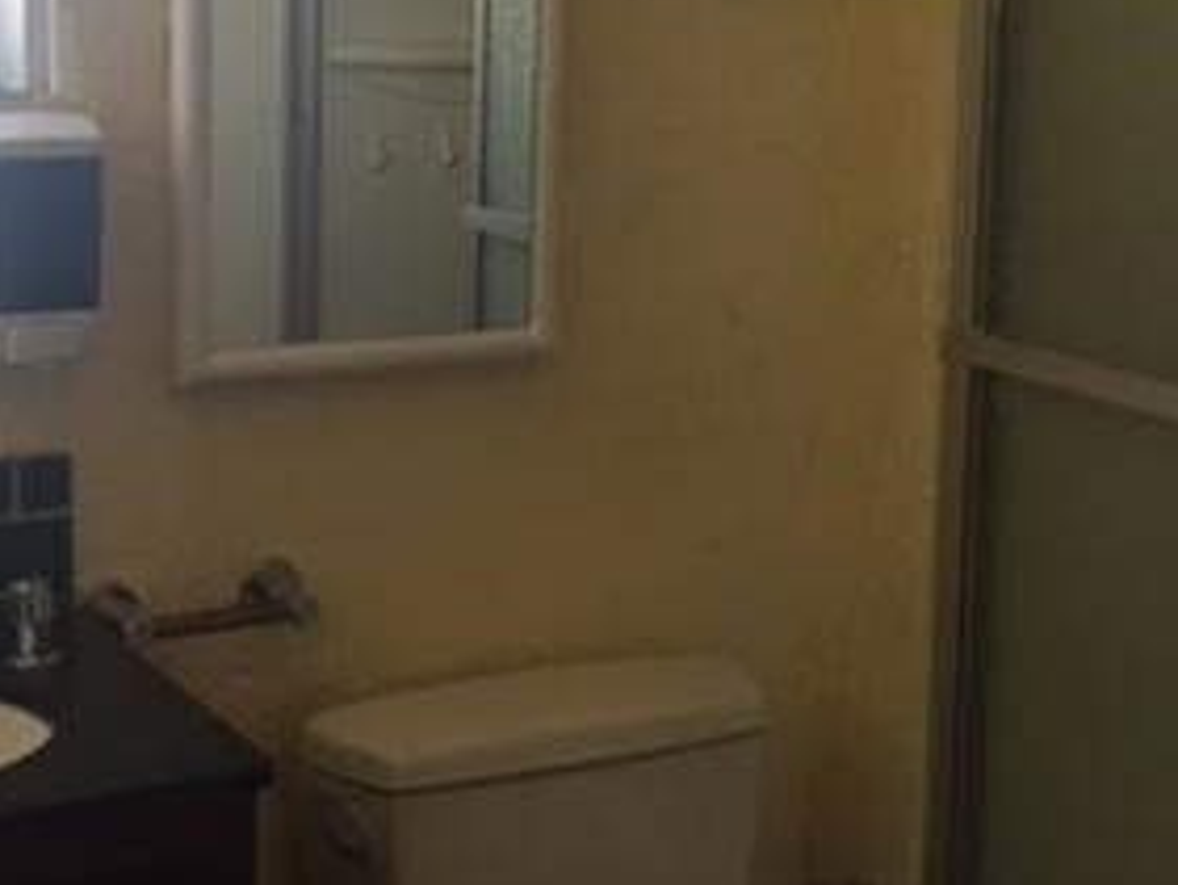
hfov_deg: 29.4
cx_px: 520
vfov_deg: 22.2
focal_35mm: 66
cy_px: 302
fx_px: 2247
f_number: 2.2
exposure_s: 1/40
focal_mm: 4.15
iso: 32
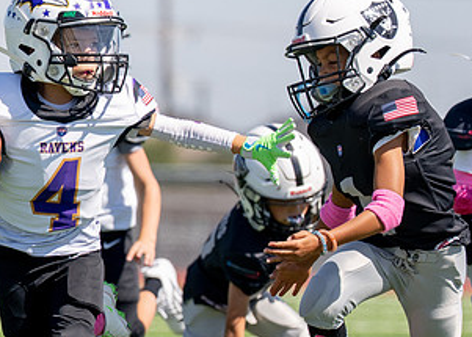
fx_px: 7386
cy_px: 234
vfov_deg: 2.6
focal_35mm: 551
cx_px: -97
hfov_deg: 3.7
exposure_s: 1/4000
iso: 200
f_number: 2.8
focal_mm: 168
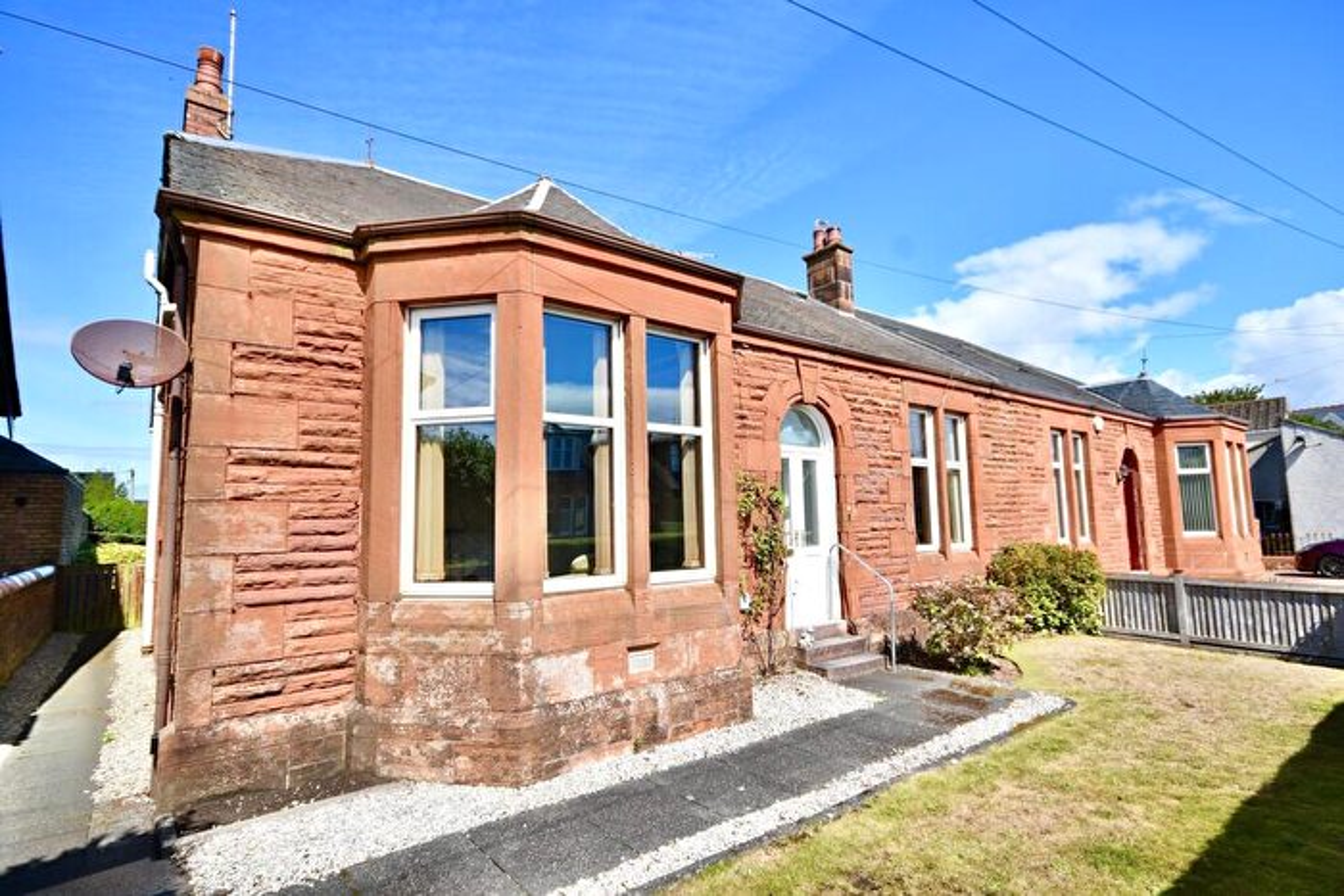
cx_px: 672
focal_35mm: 18
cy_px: 448
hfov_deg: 90.0
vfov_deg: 67.4
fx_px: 672
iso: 100
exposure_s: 1/320
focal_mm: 12
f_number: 6.3
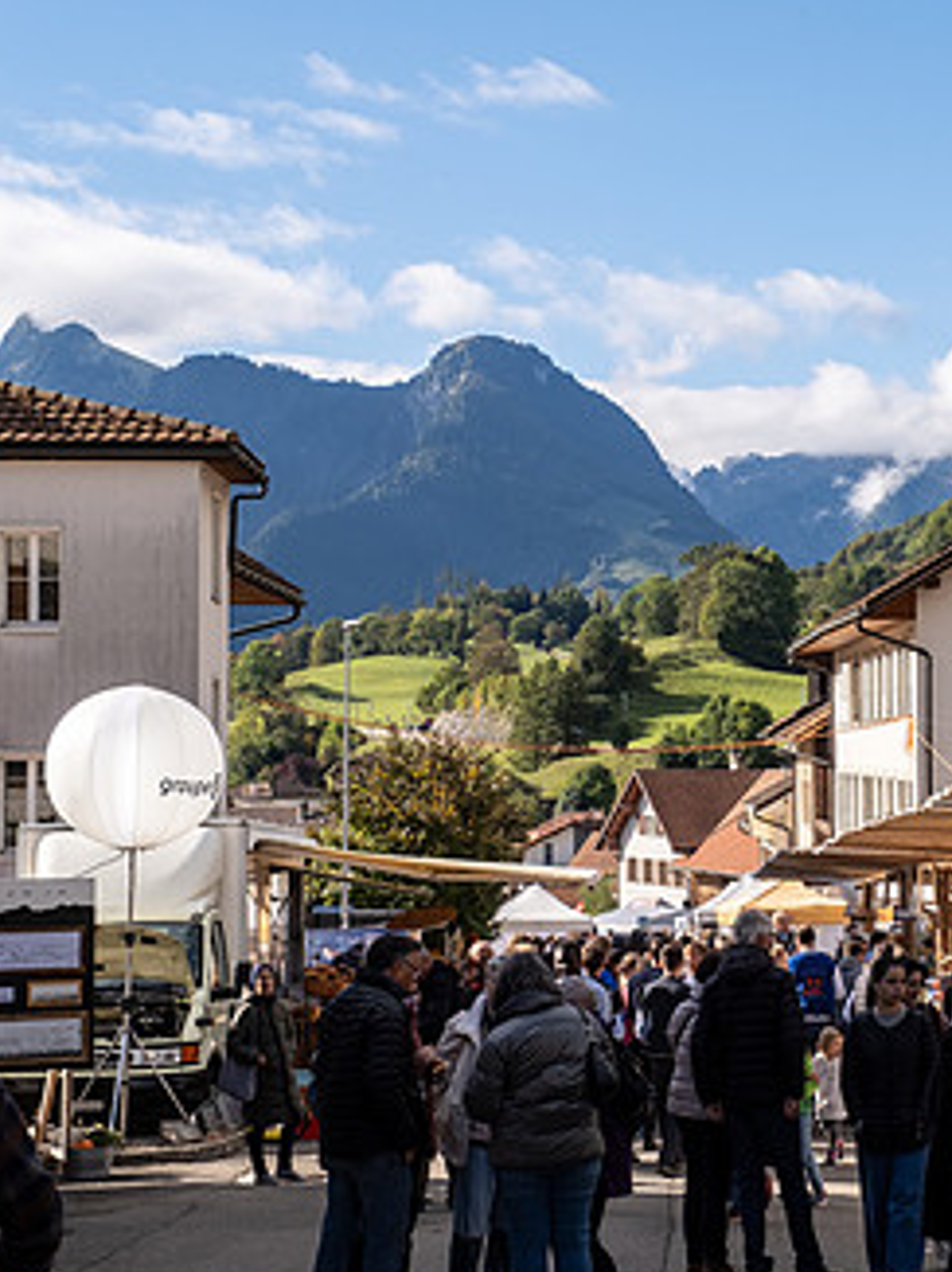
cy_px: 581
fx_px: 2680
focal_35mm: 73
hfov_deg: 20.1
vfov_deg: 26.7
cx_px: 574
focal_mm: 36.5
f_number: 5.6
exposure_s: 1/900
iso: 320
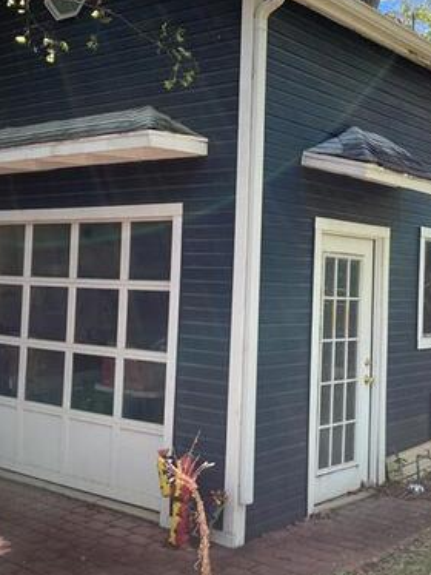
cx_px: 257
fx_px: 796
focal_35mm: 48
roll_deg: -0.8
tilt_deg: +2.4
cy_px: 265
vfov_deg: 39.6
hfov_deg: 30.2
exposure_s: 1/292
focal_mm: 3.99
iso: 20
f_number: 1.8
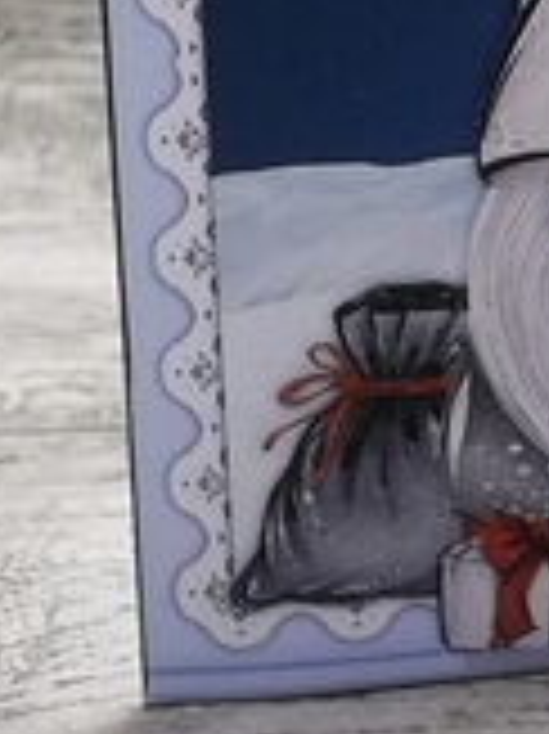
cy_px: 16
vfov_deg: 23.5
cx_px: 621
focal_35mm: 80
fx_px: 1694
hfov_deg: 17.7
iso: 160
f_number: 3.3
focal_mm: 4.1
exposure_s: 1/25
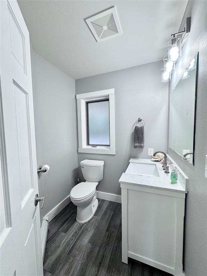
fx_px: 112
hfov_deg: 85.7
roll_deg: +0.9
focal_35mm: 14
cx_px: 104
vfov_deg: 102.1
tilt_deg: -3.8
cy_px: 138
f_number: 2.2
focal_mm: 2.22
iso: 160
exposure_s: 1/120
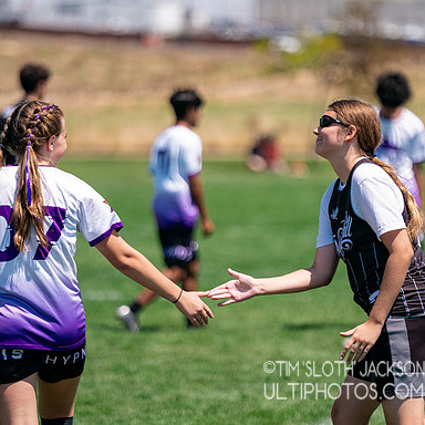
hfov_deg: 4.8
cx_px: 256
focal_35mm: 364
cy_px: 216
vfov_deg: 4.8
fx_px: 5056
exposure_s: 1/10000
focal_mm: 200
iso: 640
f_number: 2.8
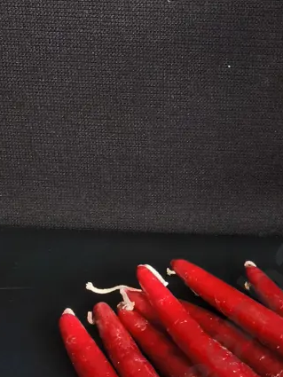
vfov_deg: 29.7
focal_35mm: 65
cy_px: 224
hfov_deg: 21.3
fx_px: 708
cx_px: 318
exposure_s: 1/120
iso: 250
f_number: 2
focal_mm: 2.87
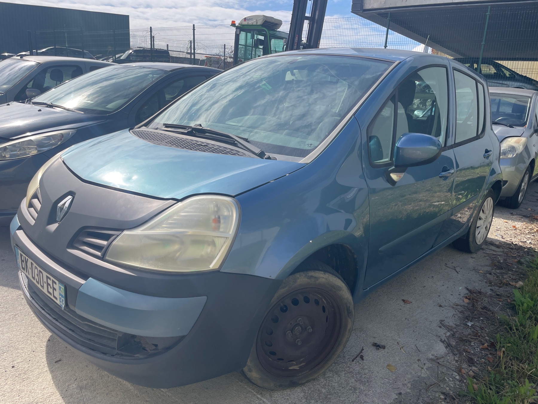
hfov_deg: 67.3
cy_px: 202
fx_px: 404
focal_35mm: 26
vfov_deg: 53.1
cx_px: 269
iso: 32
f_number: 1.6
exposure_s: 1/3401
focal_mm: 4.2
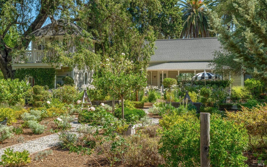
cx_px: 133
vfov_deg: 29.3
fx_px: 319
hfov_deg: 45.4
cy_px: 79
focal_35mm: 44
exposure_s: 1/4000
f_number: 11
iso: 400
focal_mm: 42.8
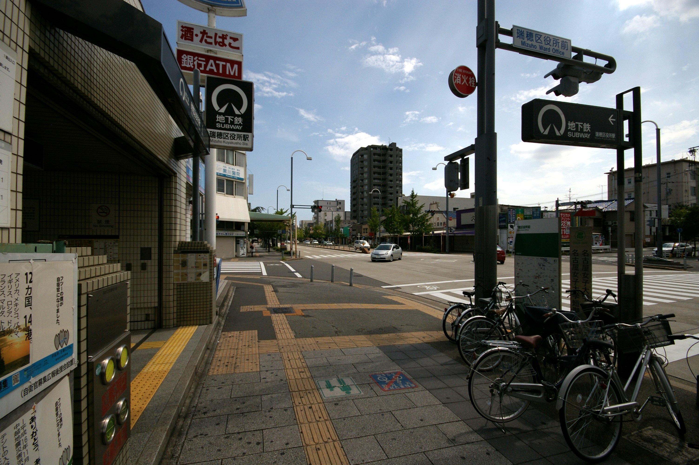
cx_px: 350
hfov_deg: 100.4
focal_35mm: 15
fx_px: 291
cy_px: 232
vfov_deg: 77.2
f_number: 8
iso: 200
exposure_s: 1/1000
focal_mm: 10
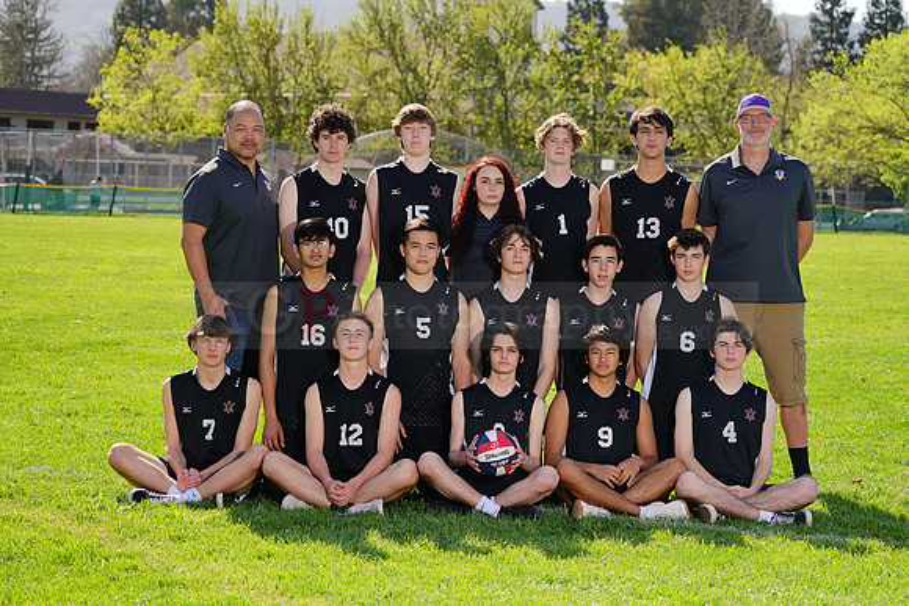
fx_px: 2525
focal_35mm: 100
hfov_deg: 20.4
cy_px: 303
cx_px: 454
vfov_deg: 13.7
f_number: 6.3
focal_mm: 100
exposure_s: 1/200
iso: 64
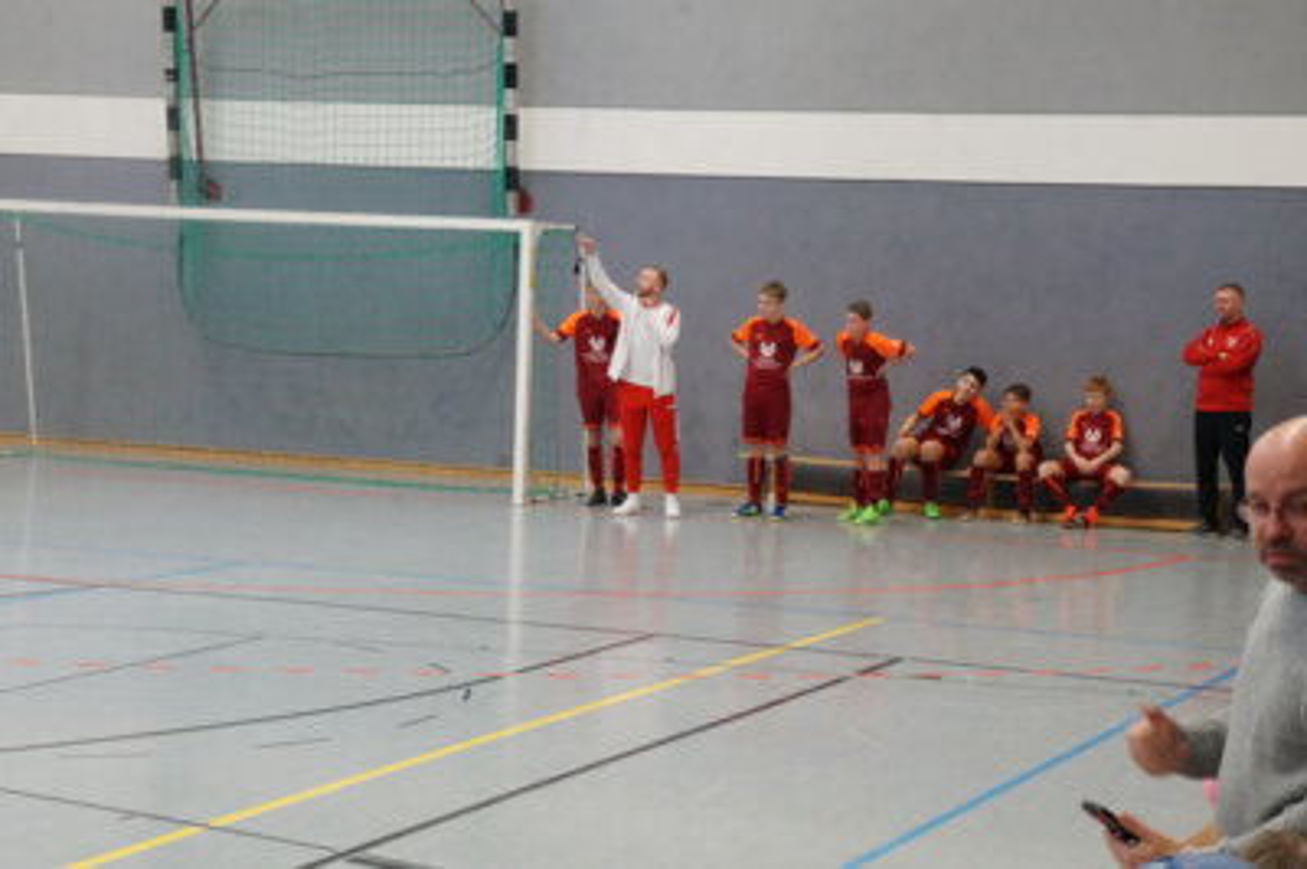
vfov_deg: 16.5
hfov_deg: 24.6
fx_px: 2993
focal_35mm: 82
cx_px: 654
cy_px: 434
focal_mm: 55
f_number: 13
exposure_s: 1/50
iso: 3200
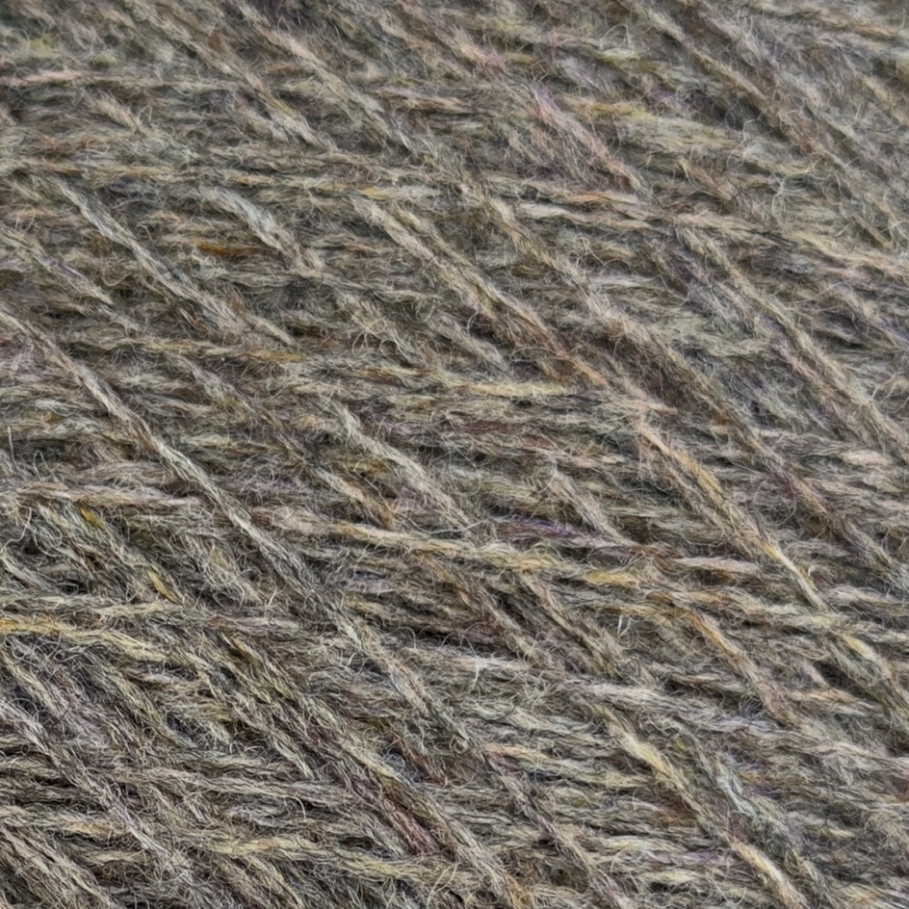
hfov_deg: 36.5
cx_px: 331
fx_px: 1367
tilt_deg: -54.4
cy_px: 920
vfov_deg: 33.5
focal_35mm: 46
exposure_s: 1/668
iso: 64
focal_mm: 6.76
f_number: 1.78
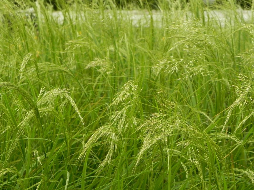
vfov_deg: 15.6
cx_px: 127
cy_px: 95
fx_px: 697
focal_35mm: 95
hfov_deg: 20.7
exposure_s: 1/400
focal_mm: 16.9
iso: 160
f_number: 4.5
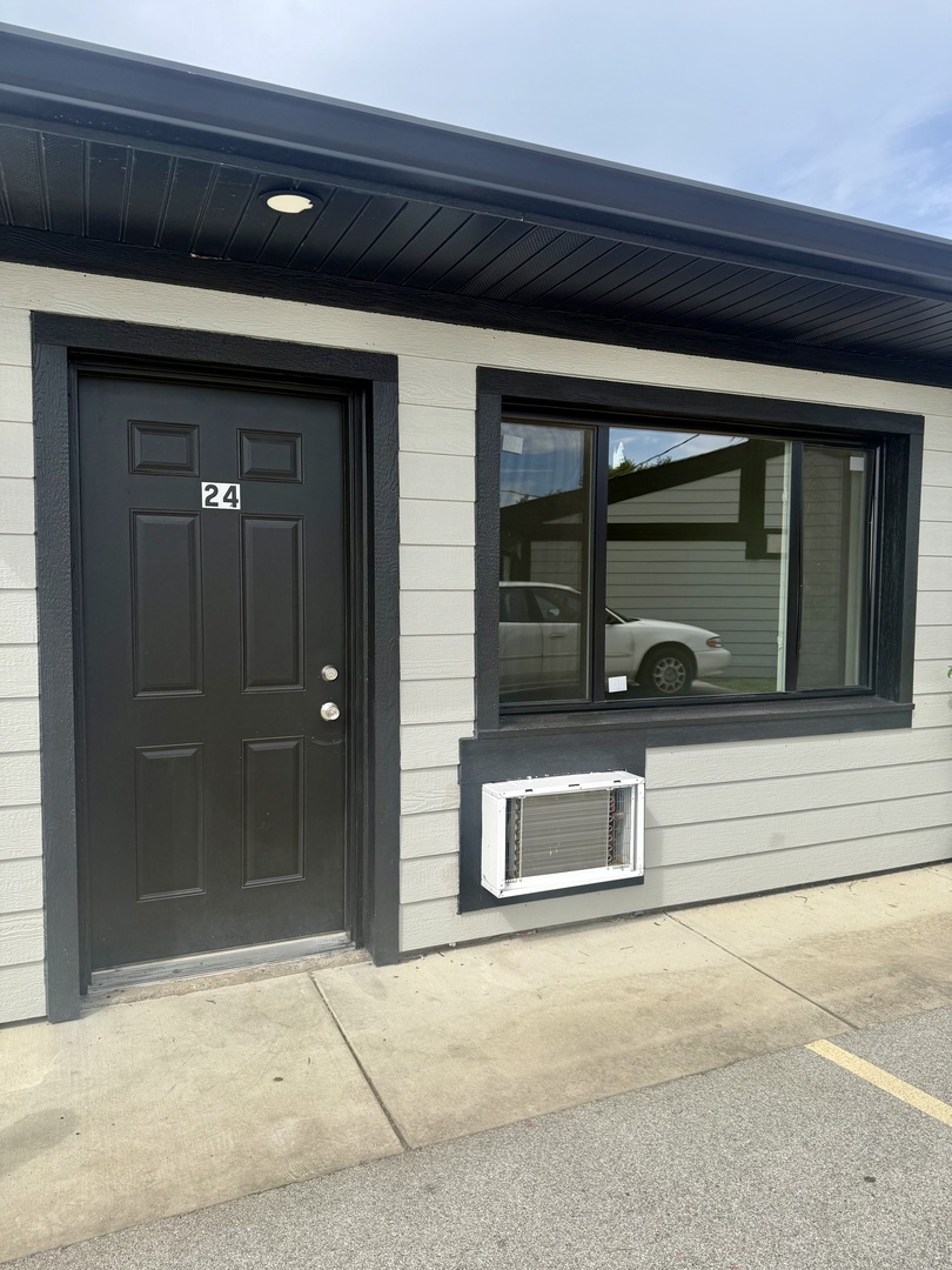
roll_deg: -0.5
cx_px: 476
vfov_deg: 71.6
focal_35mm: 24
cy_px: 635
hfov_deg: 56.8
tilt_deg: -2.6
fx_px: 880
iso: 80
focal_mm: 6.76
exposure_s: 1/3759
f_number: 1.78
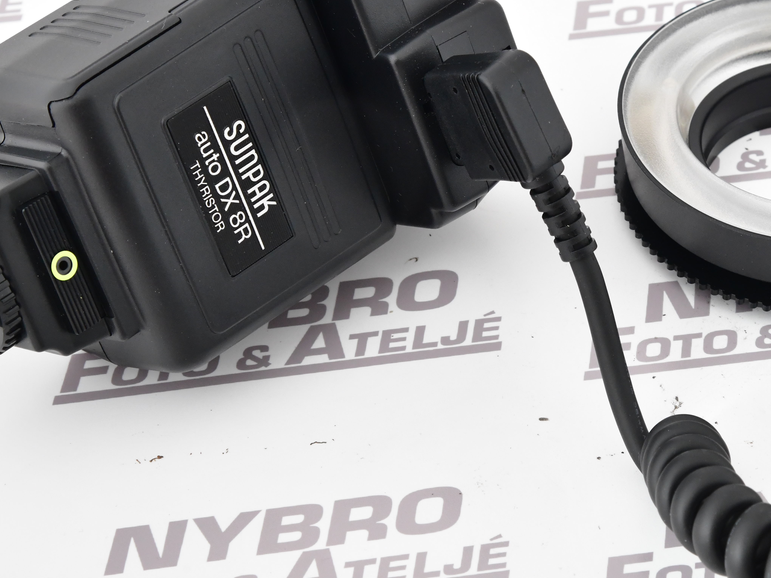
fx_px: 3252
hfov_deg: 13.5
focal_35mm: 146
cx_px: 572
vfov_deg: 10.2
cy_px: 201
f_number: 11
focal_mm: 75
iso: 1600
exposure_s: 1/200
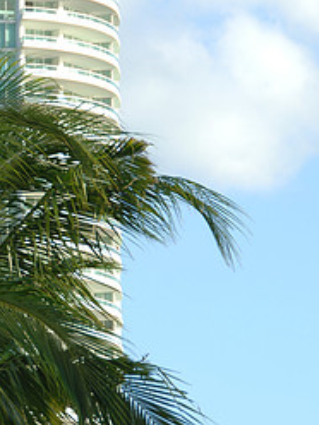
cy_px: 221
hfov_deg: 3.9
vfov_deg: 5.3
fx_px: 4632
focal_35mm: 377
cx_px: 23
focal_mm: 112
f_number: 6
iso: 100
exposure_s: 1/160
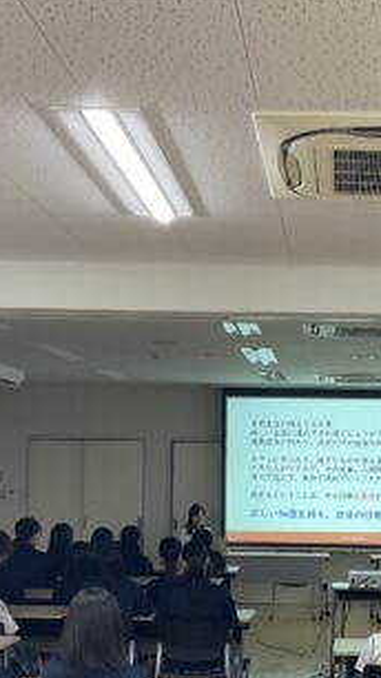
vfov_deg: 33.3
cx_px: 323
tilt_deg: -0.7
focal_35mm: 62
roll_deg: -0.3
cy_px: 485
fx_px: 1114
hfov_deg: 19.1
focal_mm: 3
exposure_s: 1/50
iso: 50
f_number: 1.8
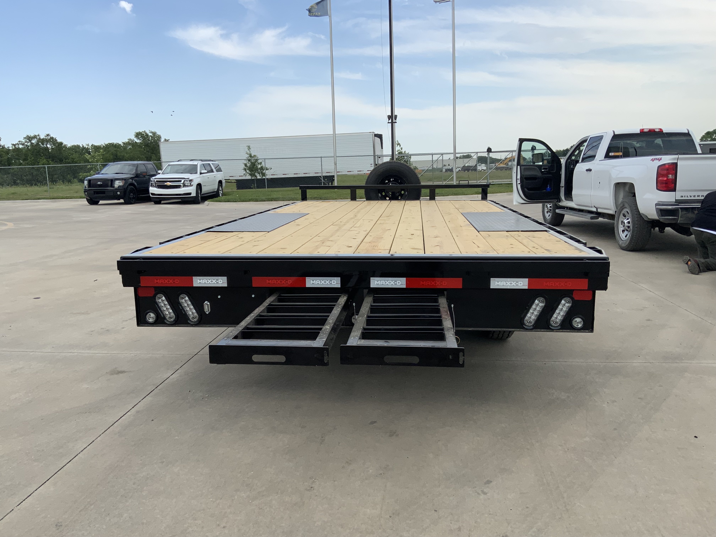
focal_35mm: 29
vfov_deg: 48.2
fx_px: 600
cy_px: 268
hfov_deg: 61.7
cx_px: 358
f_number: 1.8
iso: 16
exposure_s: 1/1144
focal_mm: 3
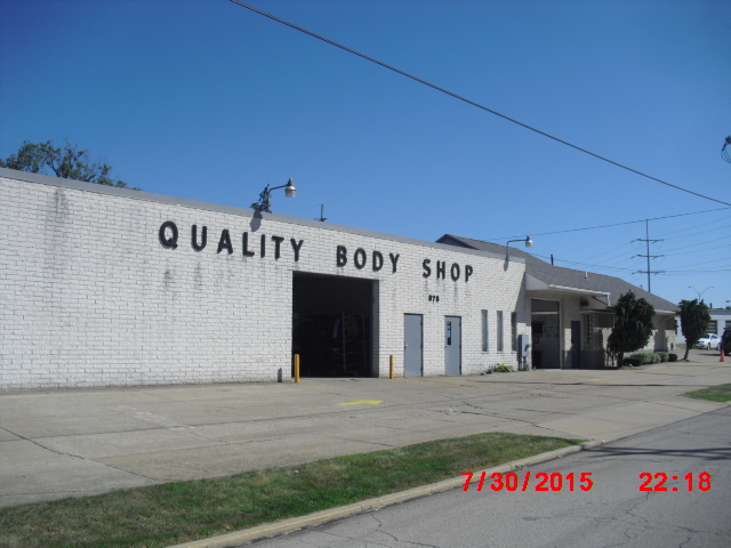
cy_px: 274
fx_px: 760
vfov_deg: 39.7
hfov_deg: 51.4
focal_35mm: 36
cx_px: 366
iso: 64
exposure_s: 1/200
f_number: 7.8
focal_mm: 6.3
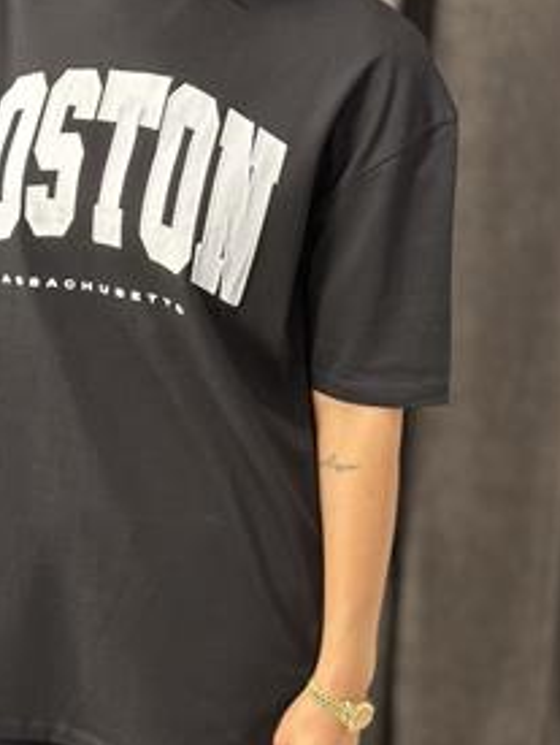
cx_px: 149
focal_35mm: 72
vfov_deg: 27.0
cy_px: 400
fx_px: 1549
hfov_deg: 20.3
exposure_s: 1/50
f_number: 1.78
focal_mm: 6.86
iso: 250
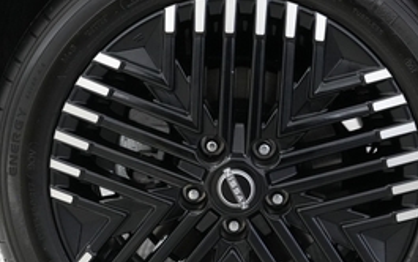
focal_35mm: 59
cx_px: 240
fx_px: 673
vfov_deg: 21.9
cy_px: 175
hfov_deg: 34.5
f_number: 2.8
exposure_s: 1/160
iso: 6400
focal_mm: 24
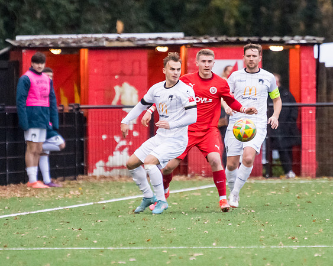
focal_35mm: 722
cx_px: 211
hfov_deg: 2.7
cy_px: 199
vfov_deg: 2.1
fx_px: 7113
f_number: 4
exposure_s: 1/640
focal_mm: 280
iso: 4000
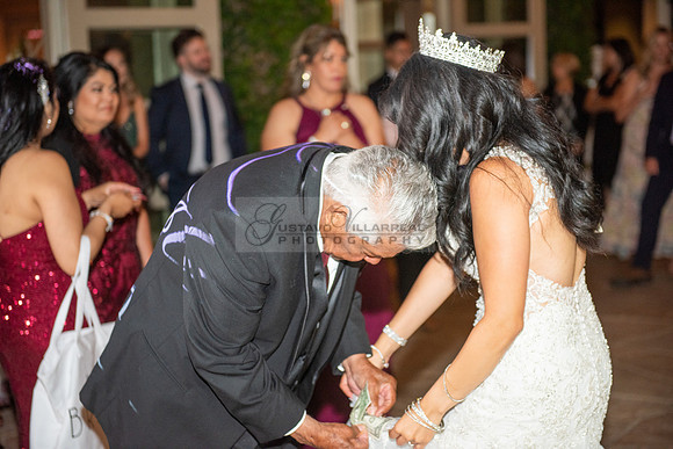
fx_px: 1309
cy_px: 224
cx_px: 336
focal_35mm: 70
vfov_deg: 19.5
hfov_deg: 28.8
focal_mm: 70
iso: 1250
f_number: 2.8
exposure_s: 1/125
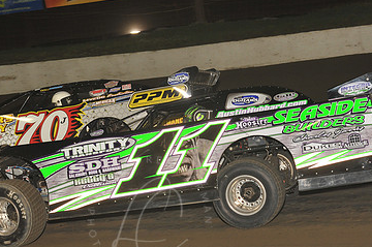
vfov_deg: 10.6
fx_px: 1331
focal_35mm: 129
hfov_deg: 15.9
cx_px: 149
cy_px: 123
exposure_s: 1/320
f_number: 6.3
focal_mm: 80
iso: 800
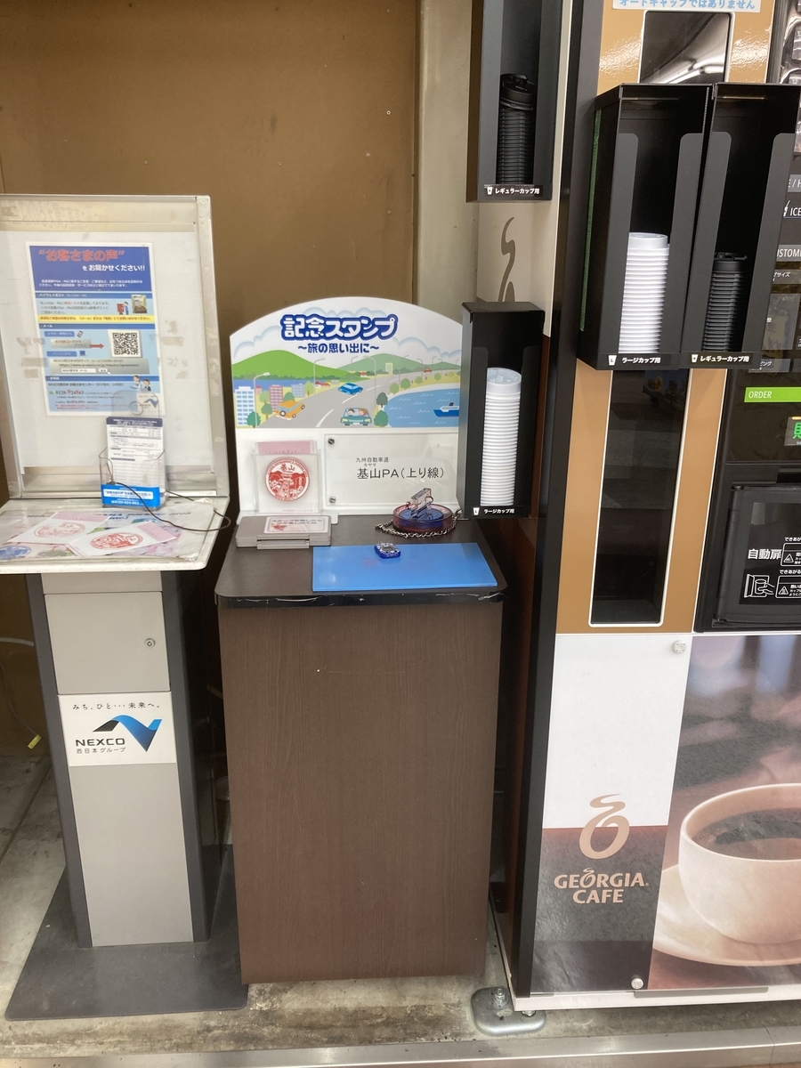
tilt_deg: -17.0
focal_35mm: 28
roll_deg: +0.4
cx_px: 400
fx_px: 864
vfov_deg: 63.4
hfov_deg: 49.7
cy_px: 534
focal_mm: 3.99
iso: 64
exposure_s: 1/60
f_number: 1.8
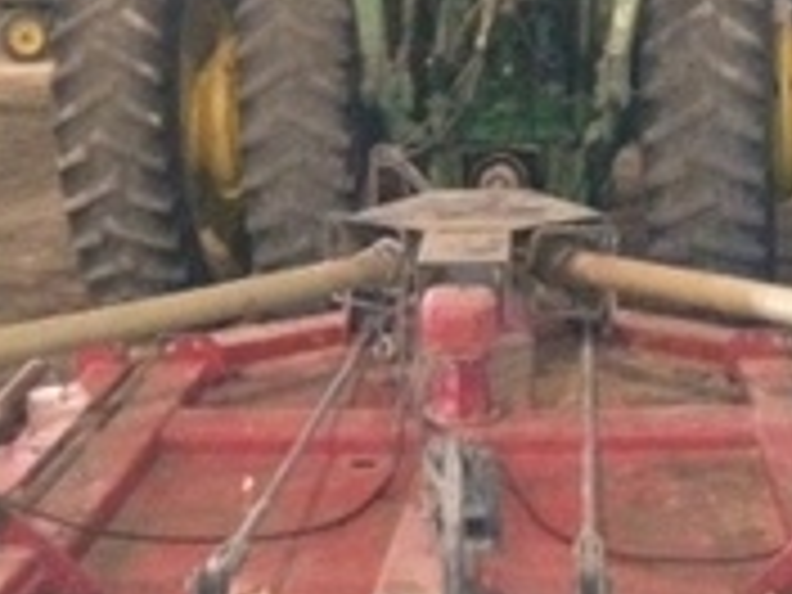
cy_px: 513
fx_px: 2471
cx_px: 513
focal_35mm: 108
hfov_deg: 18.2
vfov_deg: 13.6
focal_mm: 4.28
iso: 800
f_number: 2.4
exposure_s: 1/16
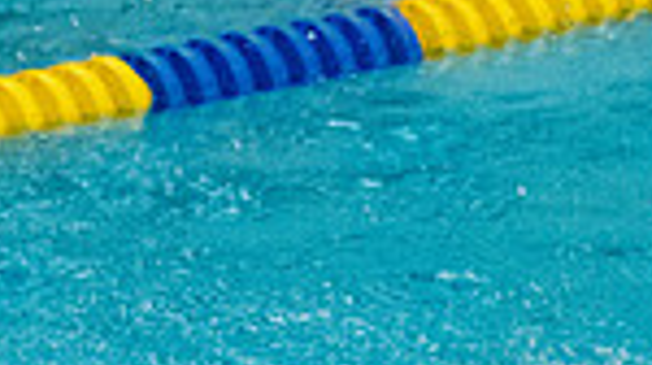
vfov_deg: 2.5
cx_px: 274
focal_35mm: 486
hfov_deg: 4.4
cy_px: 760
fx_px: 8393
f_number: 5
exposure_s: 1/1250
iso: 10000
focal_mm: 80
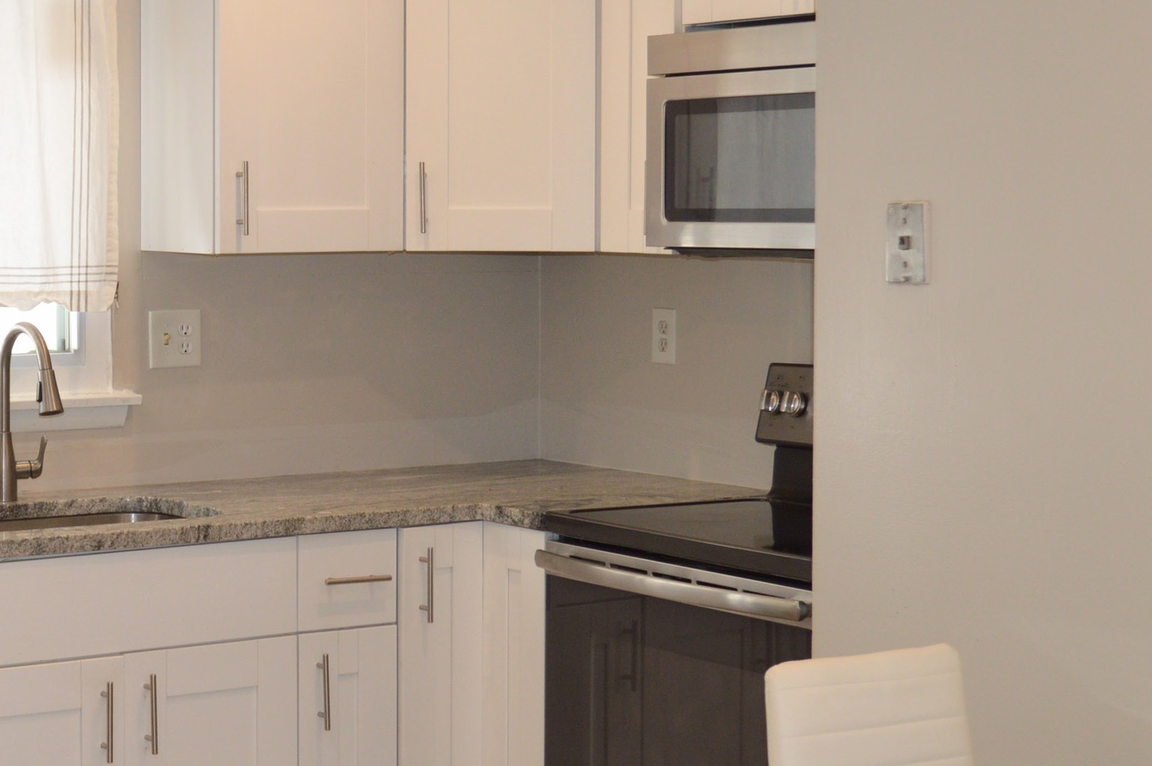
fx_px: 2401
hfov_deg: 26.4
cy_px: 296
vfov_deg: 18.1
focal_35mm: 75
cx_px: 201
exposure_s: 1/125
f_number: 3.8
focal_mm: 23
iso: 400
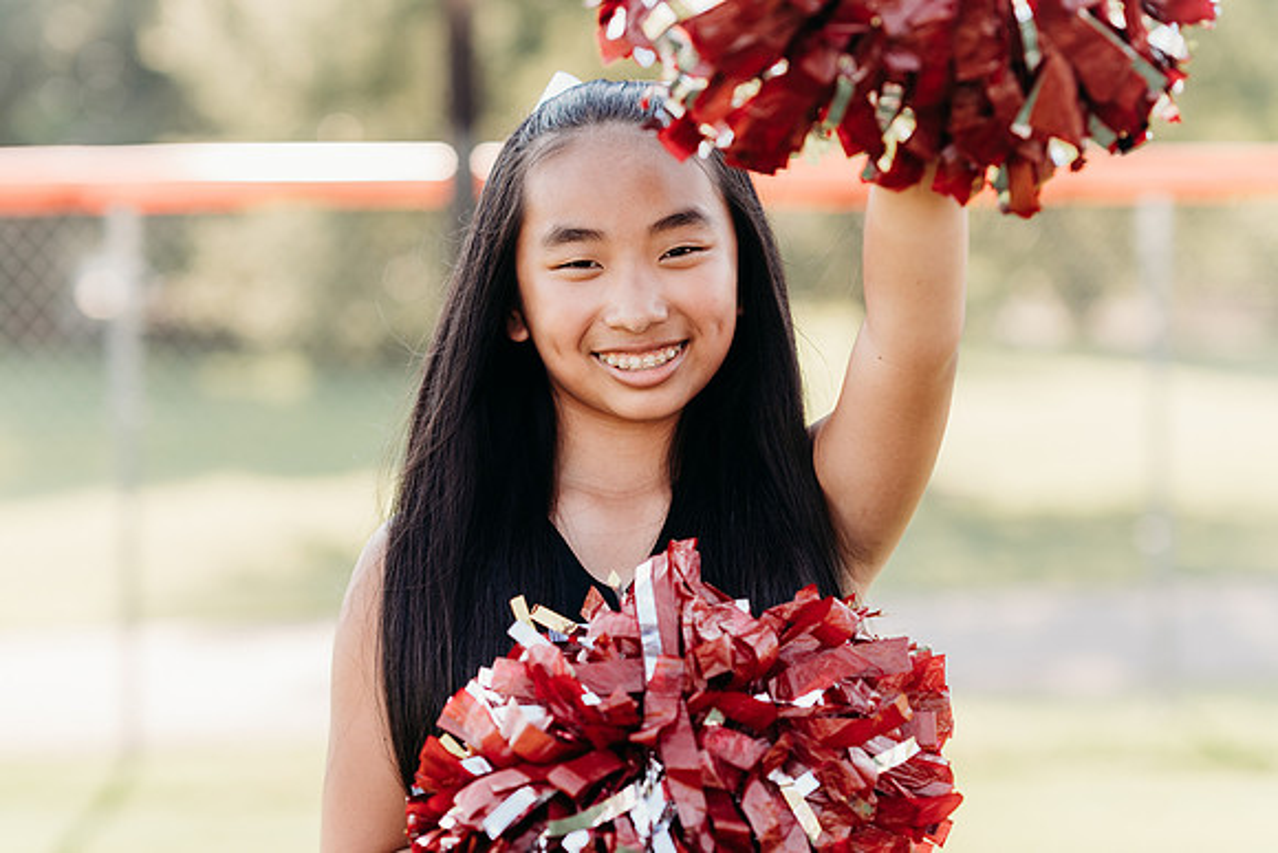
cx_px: 639
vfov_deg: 16.1
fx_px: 3018
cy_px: 426
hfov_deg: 23.9
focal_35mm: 85
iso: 200
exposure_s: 1/500
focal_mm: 85
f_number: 2.8
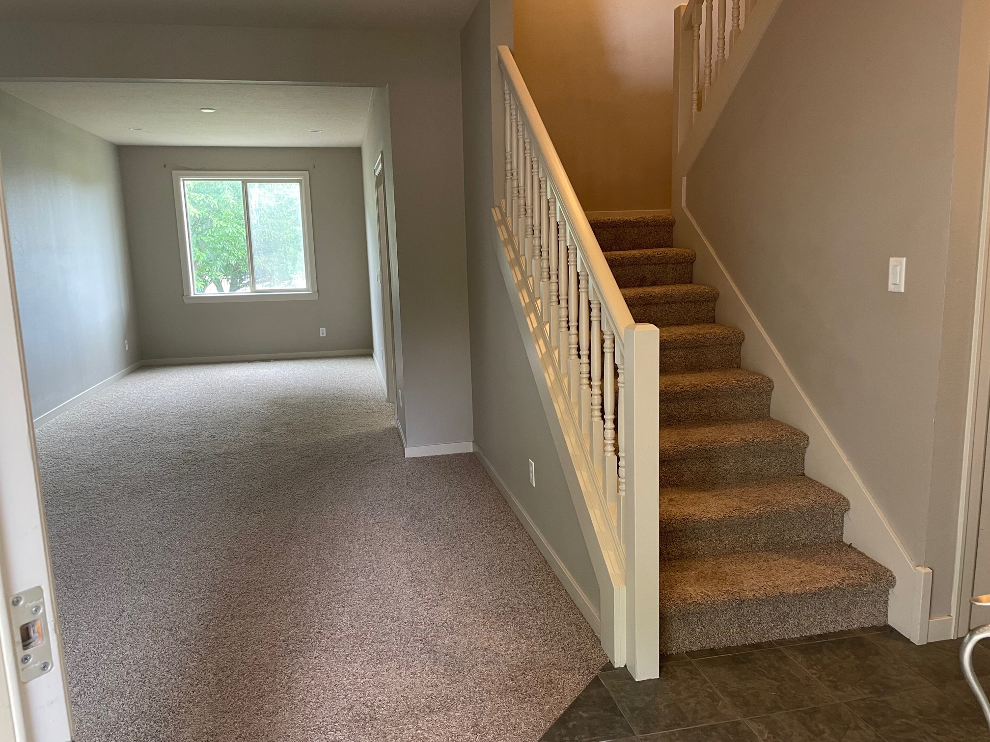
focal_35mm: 26
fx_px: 744
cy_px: 371
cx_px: 495
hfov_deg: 67.3
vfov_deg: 53.1
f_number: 1.6
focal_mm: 4.2
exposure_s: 1/60
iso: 160
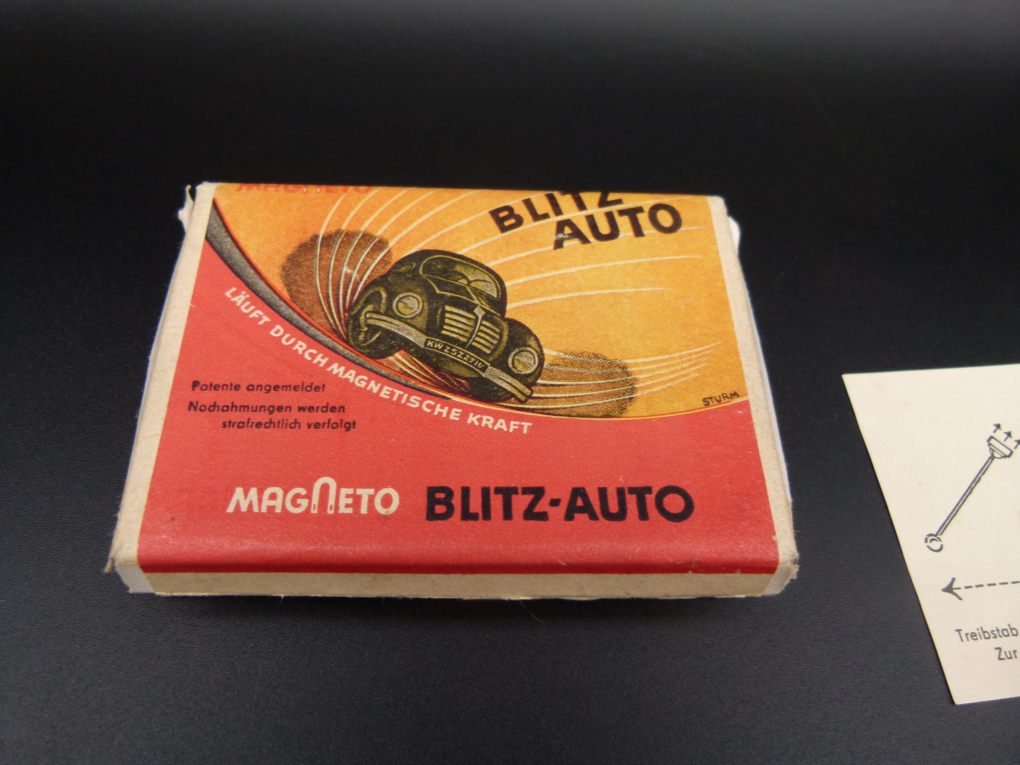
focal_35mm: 25
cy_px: 382
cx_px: 510
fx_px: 737
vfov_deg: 54.9
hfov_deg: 69.4
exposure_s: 1/80
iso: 100
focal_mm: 4.5
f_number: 2.8
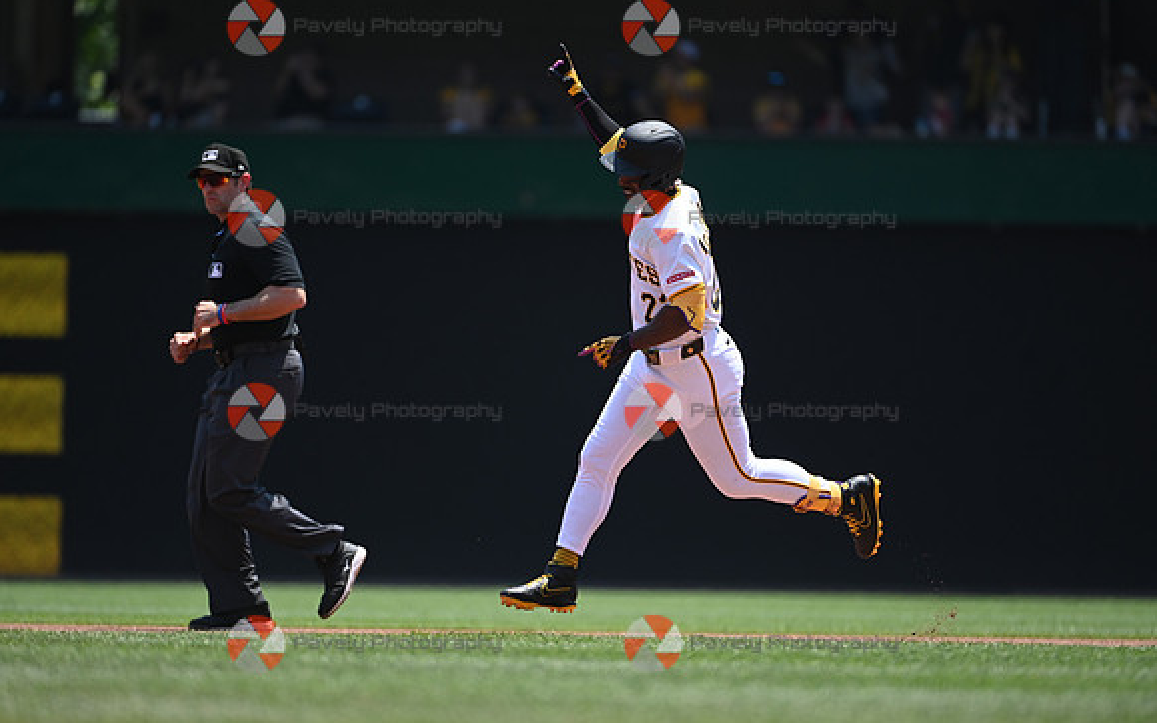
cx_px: 578
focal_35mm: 409
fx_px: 12894
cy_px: 344
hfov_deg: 5.1
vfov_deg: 3.2
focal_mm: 400
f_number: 4
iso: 500
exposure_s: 1/2500
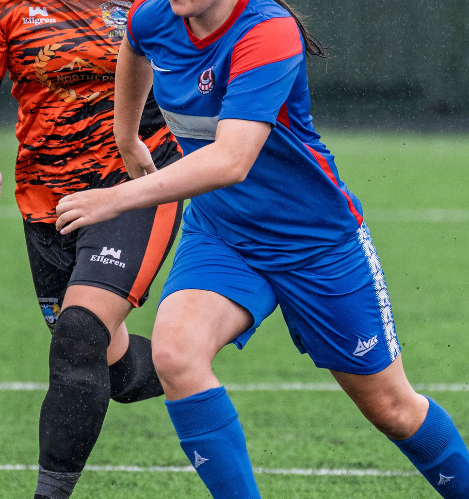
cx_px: 320
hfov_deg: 1.1
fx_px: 23523
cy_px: 79
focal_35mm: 1487
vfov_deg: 1.2
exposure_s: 1/1000
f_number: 5.6
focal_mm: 400
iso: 800
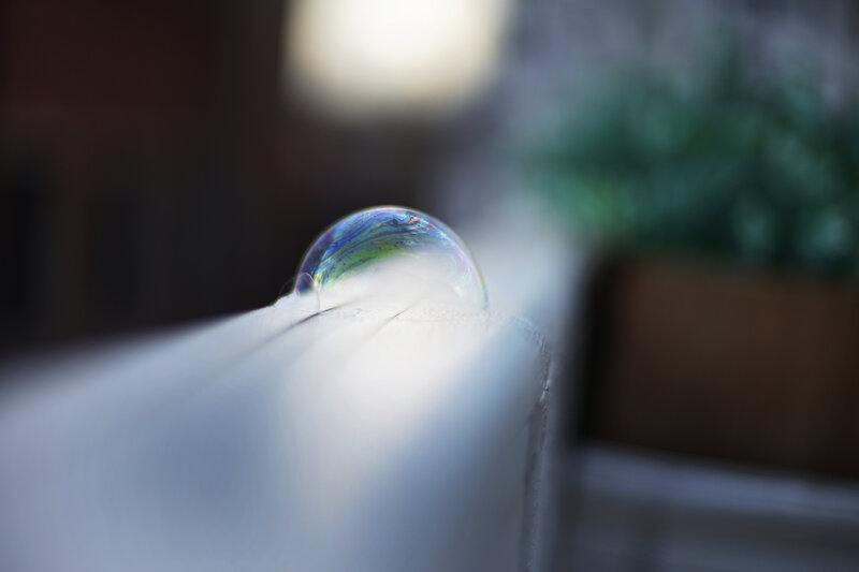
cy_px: 286
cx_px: 430
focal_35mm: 50
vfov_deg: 27.0
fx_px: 1193
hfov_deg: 39.6
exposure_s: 1/1250
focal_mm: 50
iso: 100
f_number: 1.4
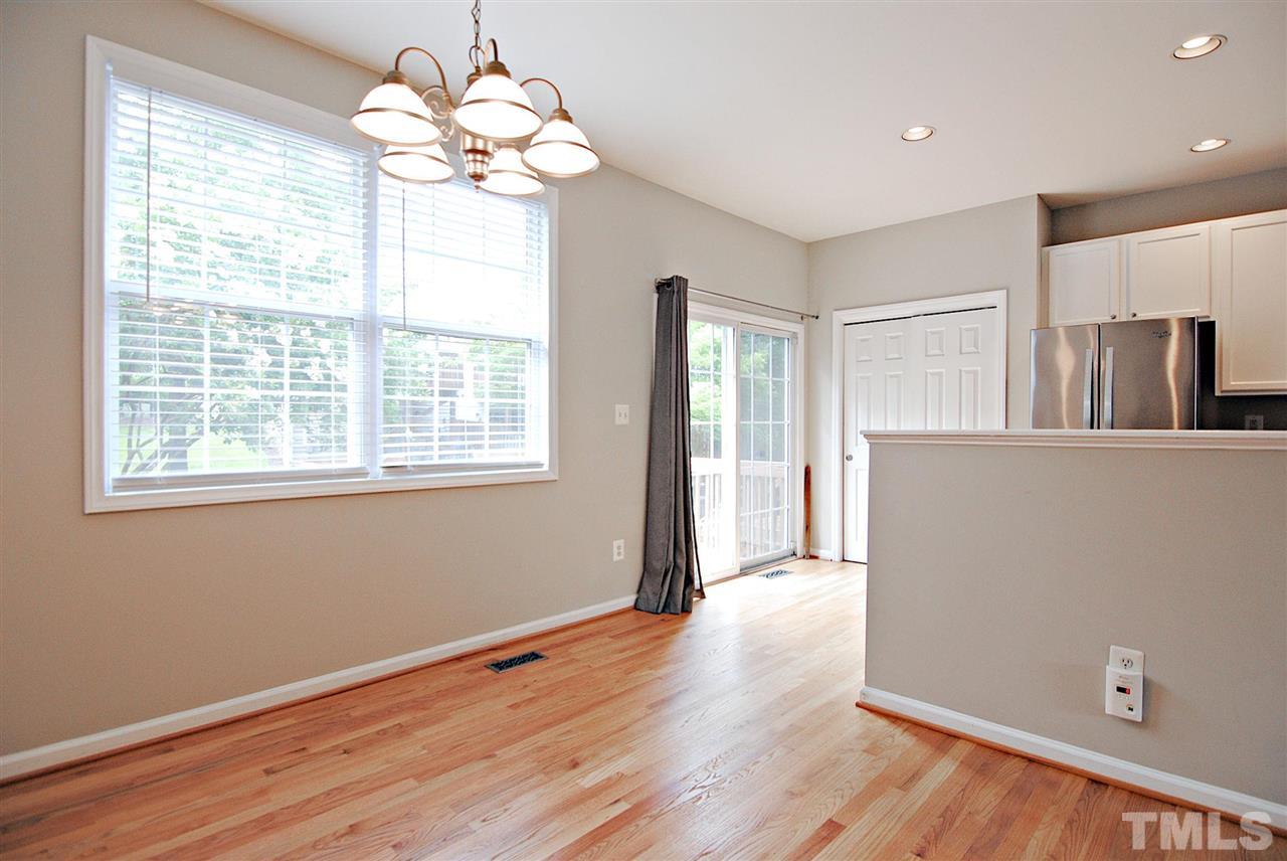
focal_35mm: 16
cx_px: 644
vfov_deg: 72.2
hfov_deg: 94.9
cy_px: 430
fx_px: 590
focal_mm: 11
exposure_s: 1/50
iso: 200
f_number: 3.5
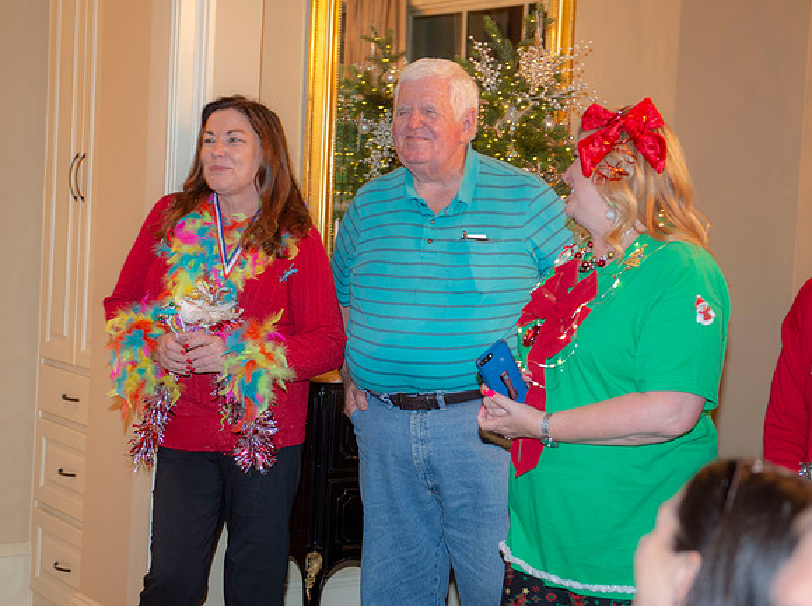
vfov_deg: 21.6
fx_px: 1585
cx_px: 384
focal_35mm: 68
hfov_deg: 28.7
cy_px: 273
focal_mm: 55
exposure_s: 1/60
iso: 800
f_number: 3.5
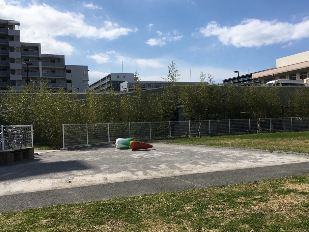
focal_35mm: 38
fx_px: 339
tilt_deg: -0.4
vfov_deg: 37.7
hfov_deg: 48.9
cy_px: 125
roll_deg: +1.4
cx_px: 169
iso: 25
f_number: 2.2
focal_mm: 4.15
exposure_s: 1/2262
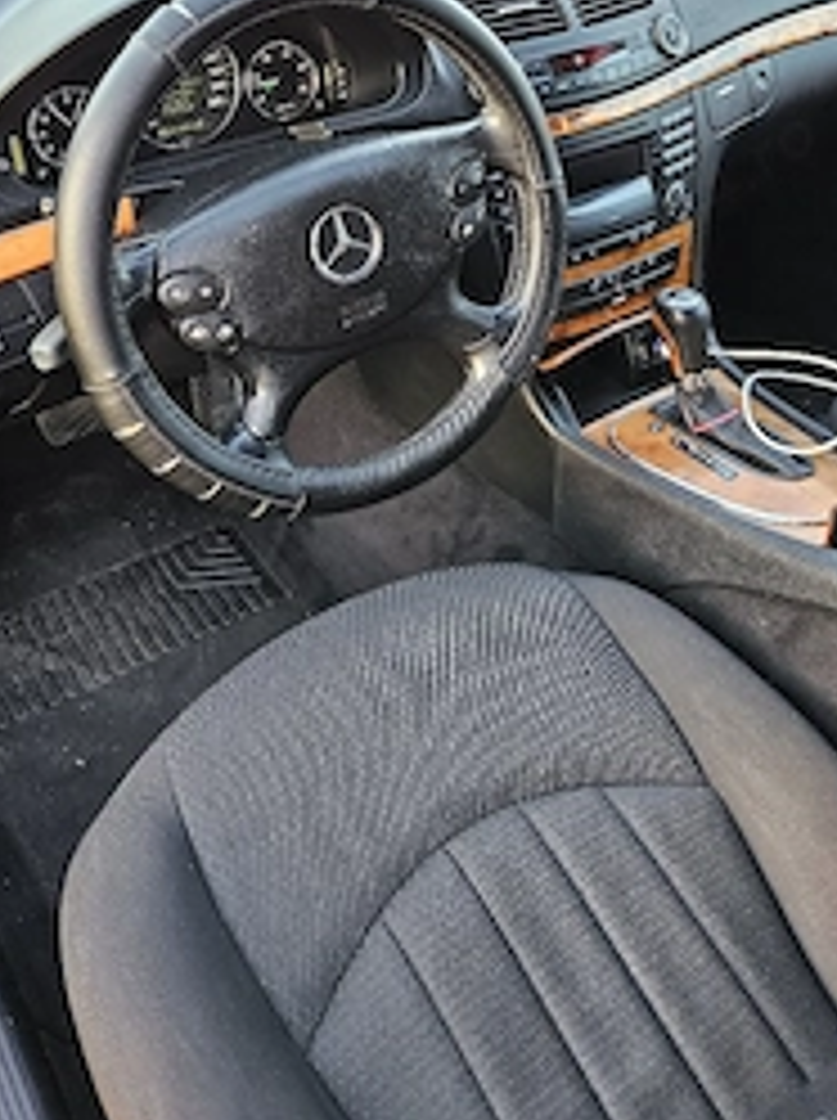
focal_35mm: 37
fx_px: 1196
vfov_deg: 48.3
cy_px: 279
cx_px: 410
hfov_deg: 38.6
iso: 250
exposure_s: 1/101
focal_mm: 5.4
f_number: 1.8
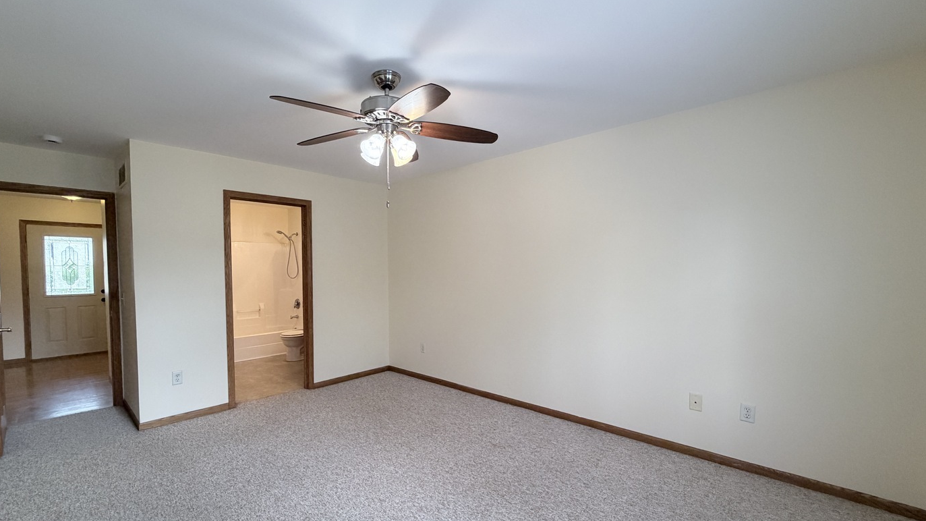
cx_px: 446
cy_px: 283
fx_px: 393
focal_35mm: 16
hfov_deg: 99.3
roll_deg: +0.5
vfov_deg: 66.9
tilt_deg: -2.2
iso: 250
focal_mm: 2.22
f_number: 2.2
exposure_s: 1/120
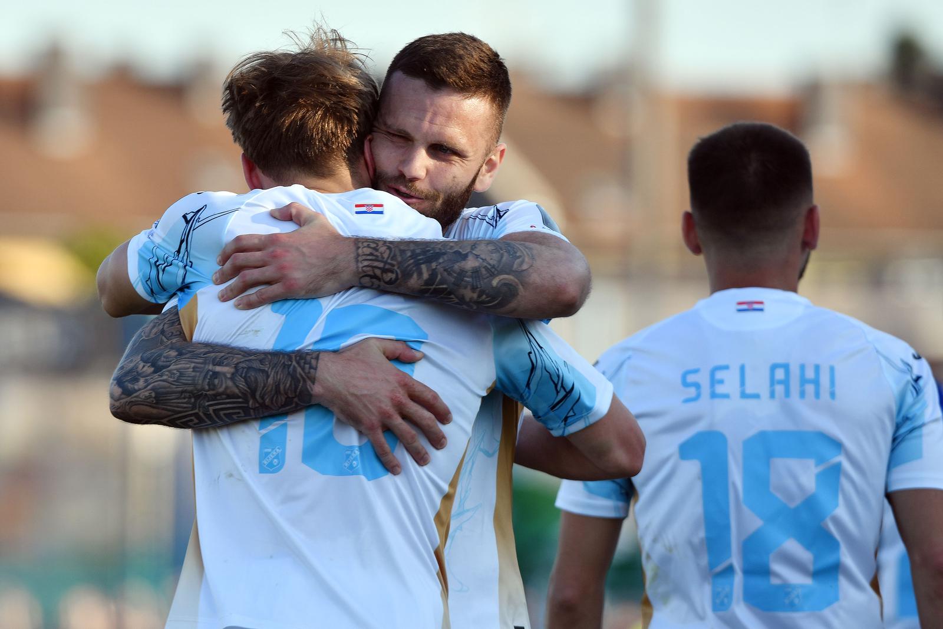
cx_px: 472
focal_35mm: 330
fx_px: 8644
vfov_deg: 4.2
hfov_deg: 6.2
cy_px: 314
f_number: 5
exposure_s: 1/500
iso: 125
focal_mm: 330
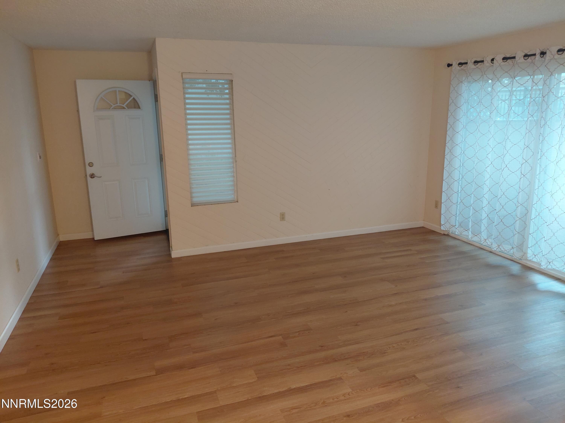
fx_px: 408
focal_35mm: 25
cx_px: 282
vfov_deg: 54.9
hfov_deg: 69.4
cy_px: 212
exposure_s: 1/30
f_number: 1.8
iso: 320
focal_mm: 4.69
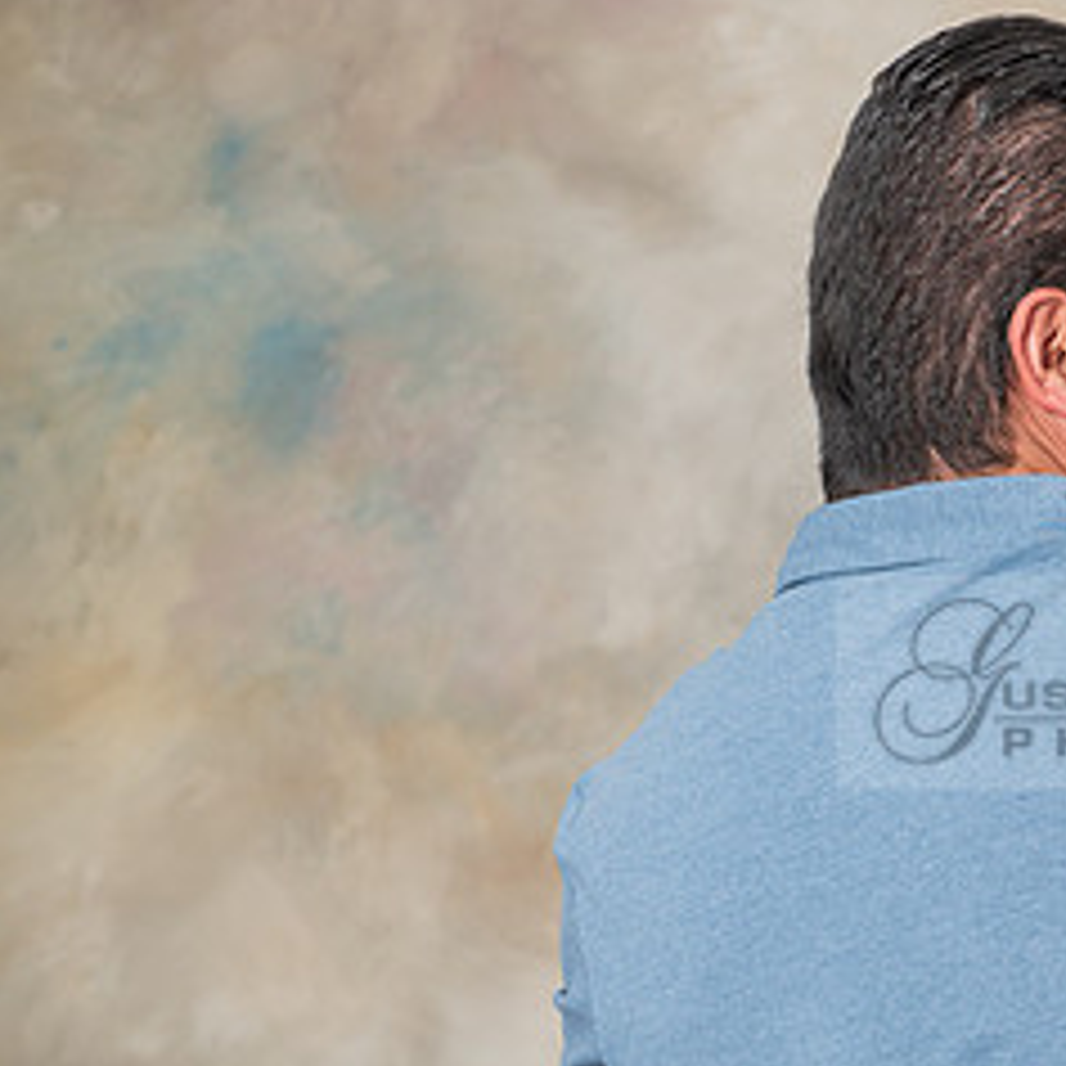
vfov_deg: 5.4
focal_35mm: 322
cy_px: 681
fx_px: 11219
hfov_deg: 5.4
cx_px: 1228
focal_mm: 155
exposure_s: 1/125
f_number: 5.6
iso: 200
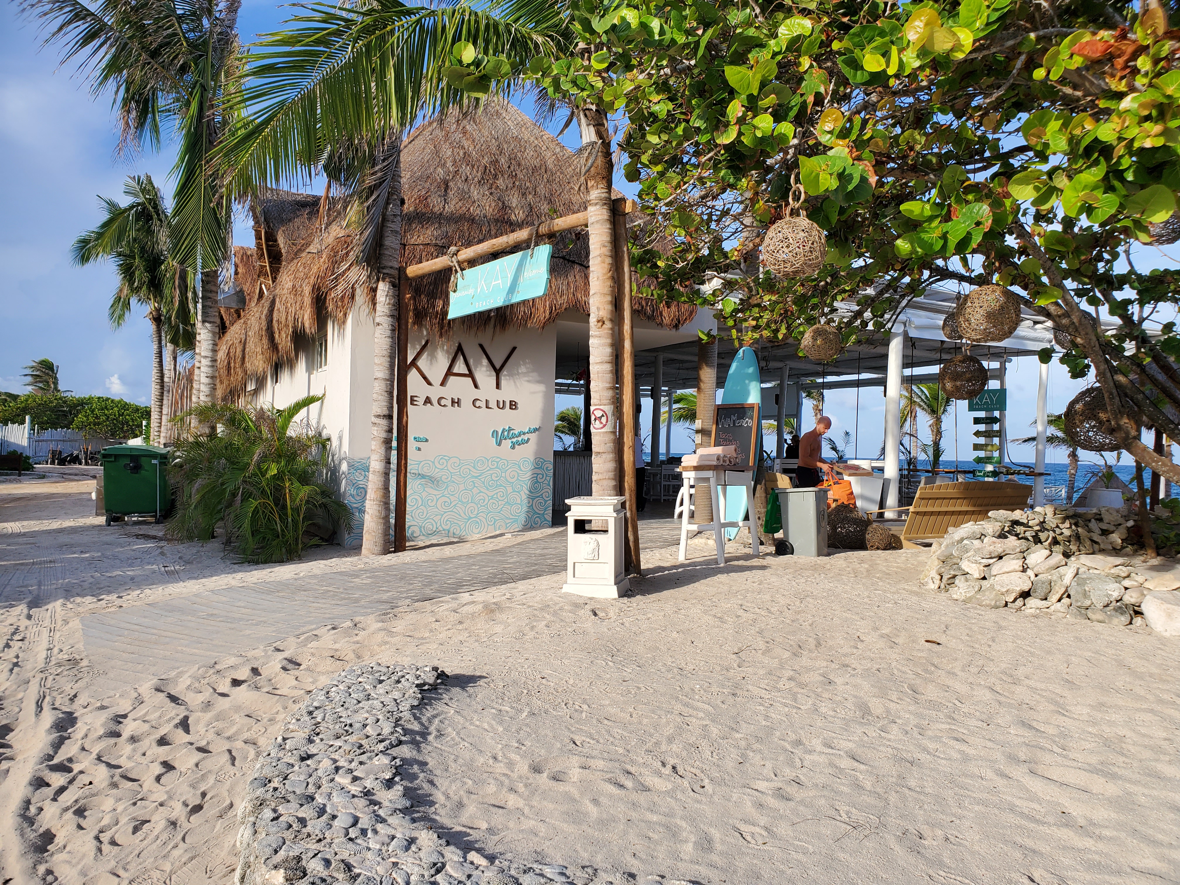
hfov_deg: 67.3
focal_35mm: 26
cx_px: 590
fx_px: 886
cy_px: 442
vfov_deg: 53.1
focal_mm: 4.3
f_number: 2.4
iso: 50
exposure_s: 1/1029
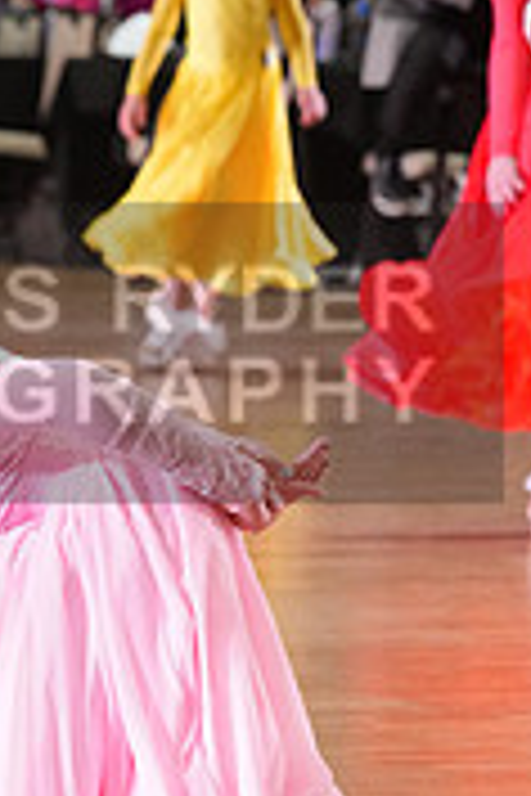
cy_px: 355
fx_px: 8783
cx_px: -115
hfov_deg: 3.5
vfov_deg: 5.2
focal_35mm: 397
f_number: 6.3
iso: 4000
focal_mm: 121
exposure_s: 1/200
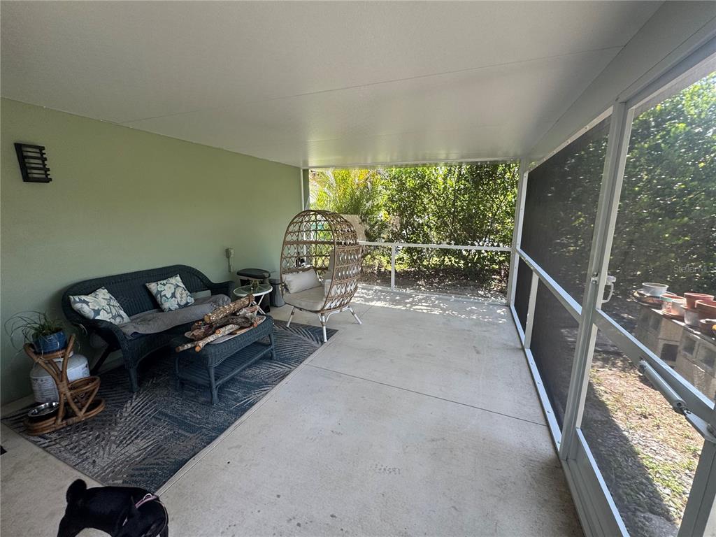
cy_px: 268
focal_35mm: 14
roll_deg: +0.9
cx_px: 358
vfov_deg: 85.7
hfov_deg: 102.1
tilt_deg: -13.8
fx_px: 290
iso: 50
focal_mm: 2.22
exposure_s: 1/99
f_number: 2.2
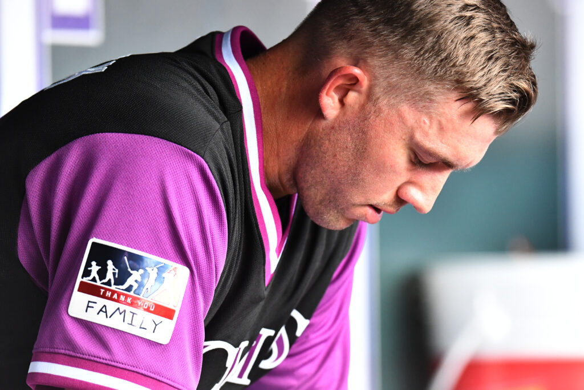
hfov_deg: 3.4
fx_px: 9734
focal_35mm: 600
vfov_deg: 2.3
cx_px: 292
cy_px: 195
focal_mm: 400
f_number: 4
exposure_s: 1/320
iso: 2500
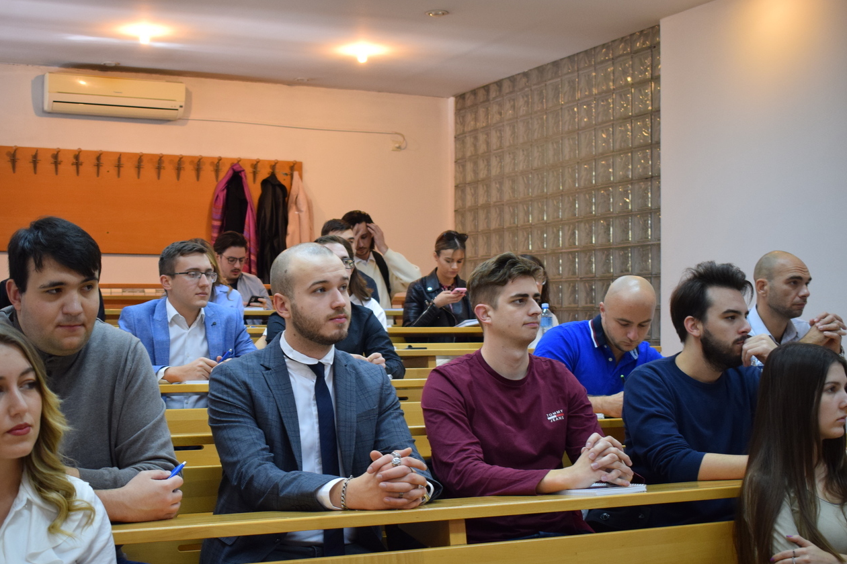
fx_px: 1176
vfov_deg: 27.0
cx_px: 351
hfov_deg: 39.5
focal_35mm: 50
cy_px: 317
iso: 800
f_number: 4.2
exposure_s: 1/60
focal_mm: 28
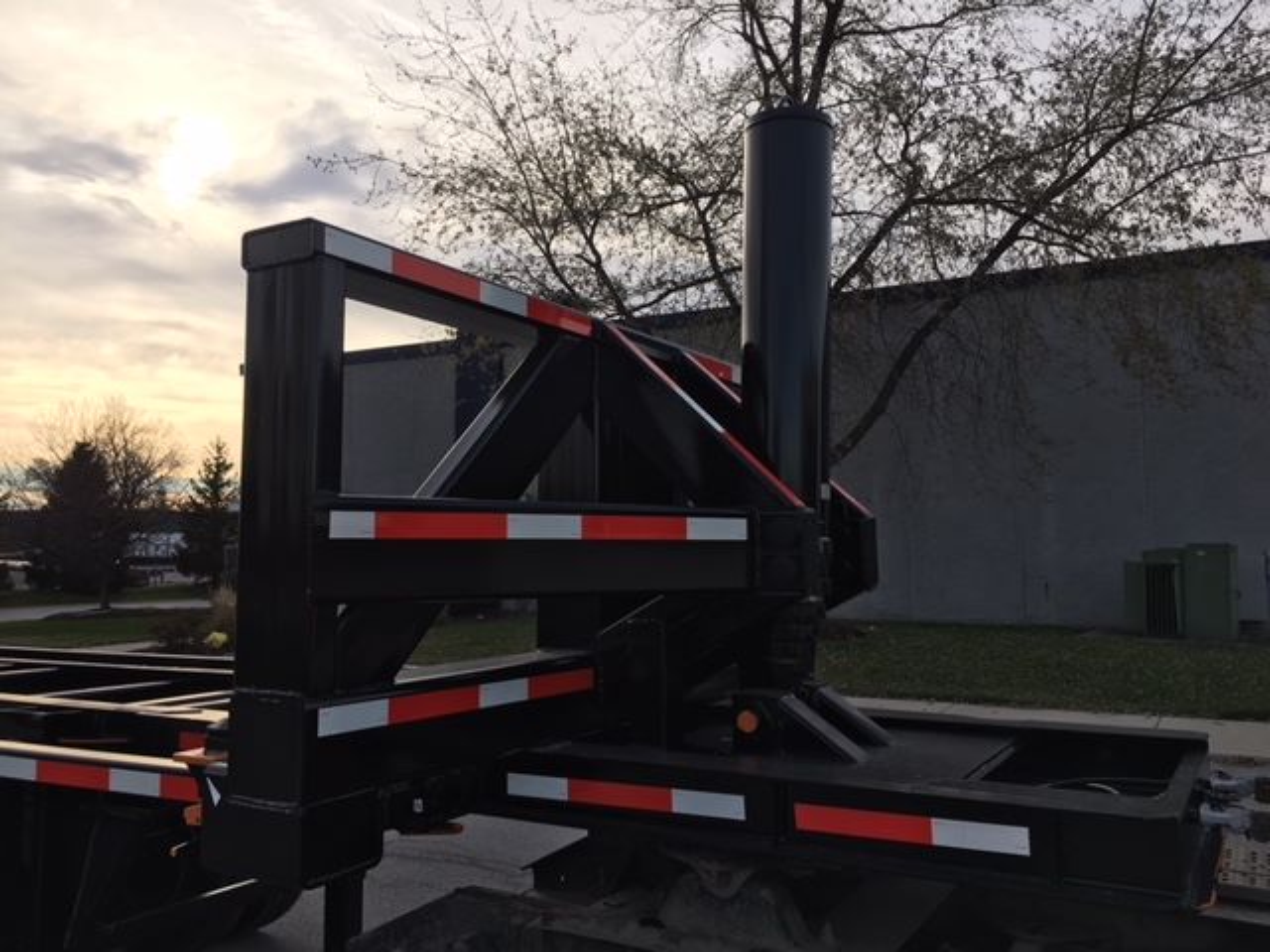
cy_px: 476
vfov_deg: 48.2
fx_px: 1064
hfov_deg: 61.7
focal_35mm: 29
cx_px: 635
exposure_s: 1/1350
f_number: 2.2
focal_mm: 4.15
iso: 25
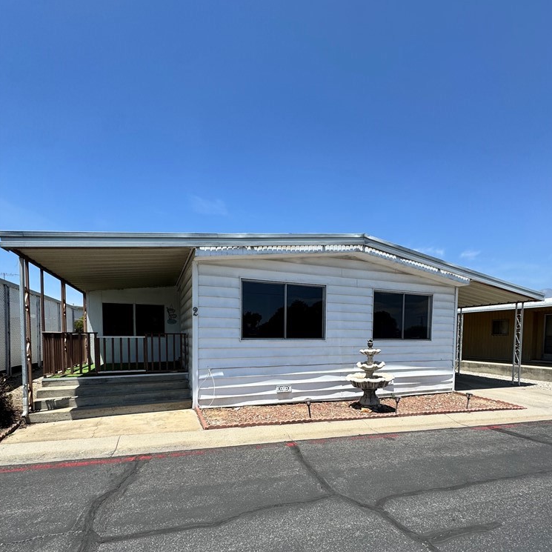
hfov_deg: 84.0
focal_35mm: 17
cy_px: 355
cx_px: 280
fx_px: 307
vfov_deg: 81.9
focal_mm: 2.22
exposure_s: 1/2273
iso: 50
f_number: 2.2
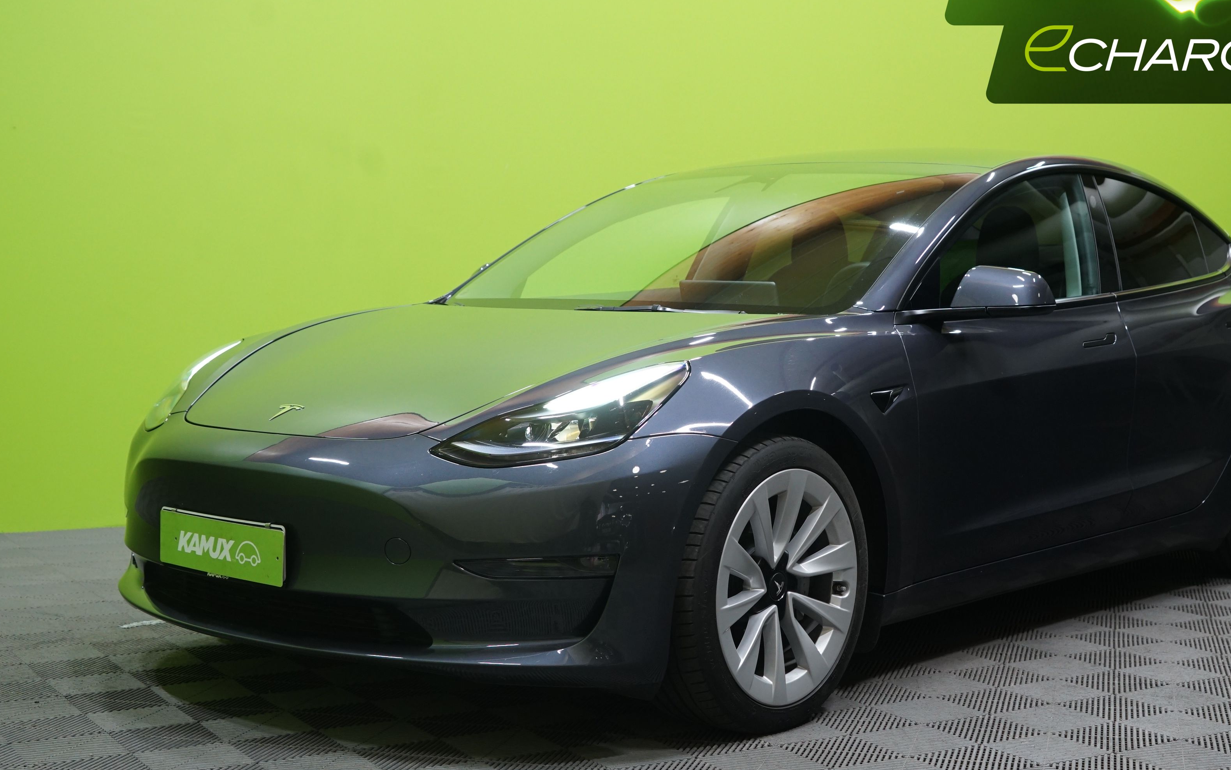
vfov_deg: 24.9
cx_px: 723
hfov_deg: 38.7
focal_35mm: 52
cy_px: 364
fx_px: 1745
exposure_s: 1/25
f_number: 5
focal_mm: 41
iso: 1000
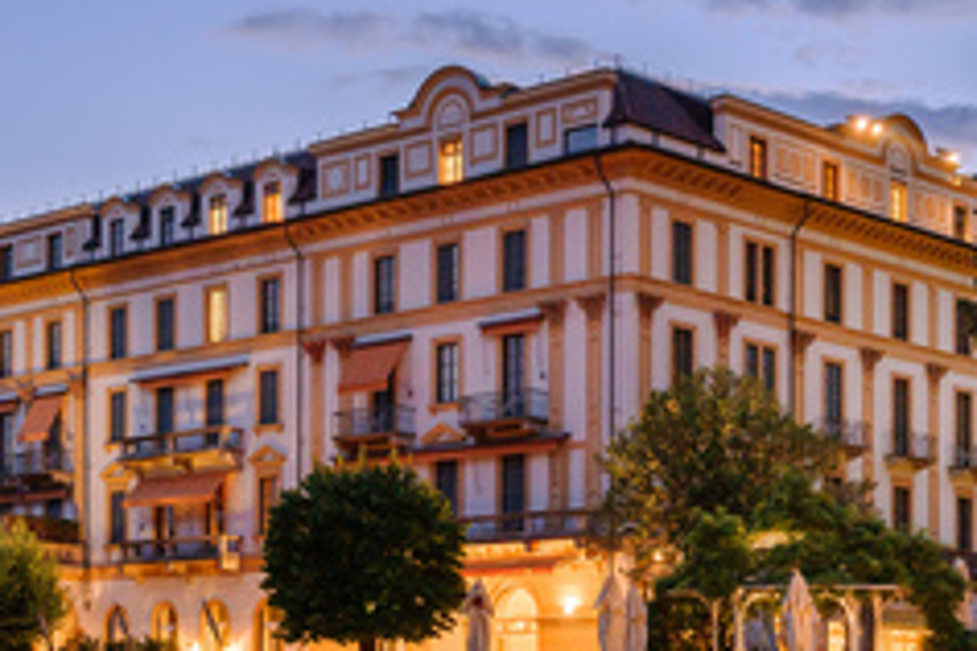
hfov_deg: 26.4
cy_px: 340
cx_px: 268
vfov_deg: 17.9
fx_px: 2062
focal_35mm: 76
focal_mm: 30
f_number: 4
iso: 720
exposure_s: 1/6
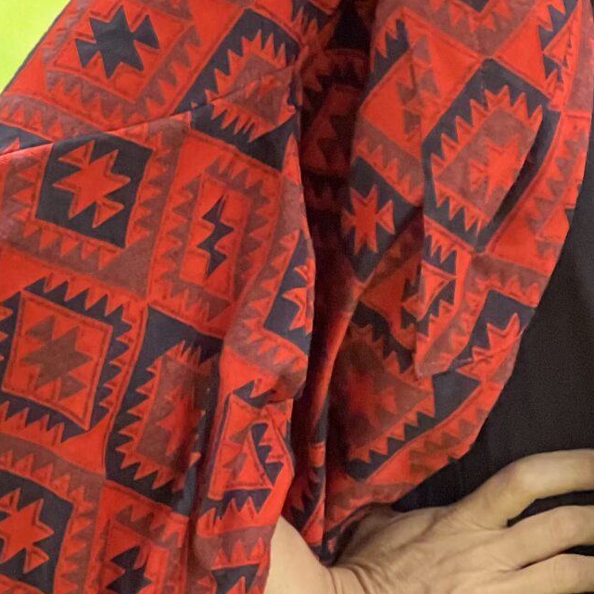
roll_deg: +3.0
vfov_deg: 6.4
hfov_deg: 6.4
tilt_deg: -10.9
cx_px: 588
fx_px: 5281
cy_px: 137
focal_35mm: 272
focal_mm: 9
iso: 160
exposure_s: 1/121
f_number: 2.8
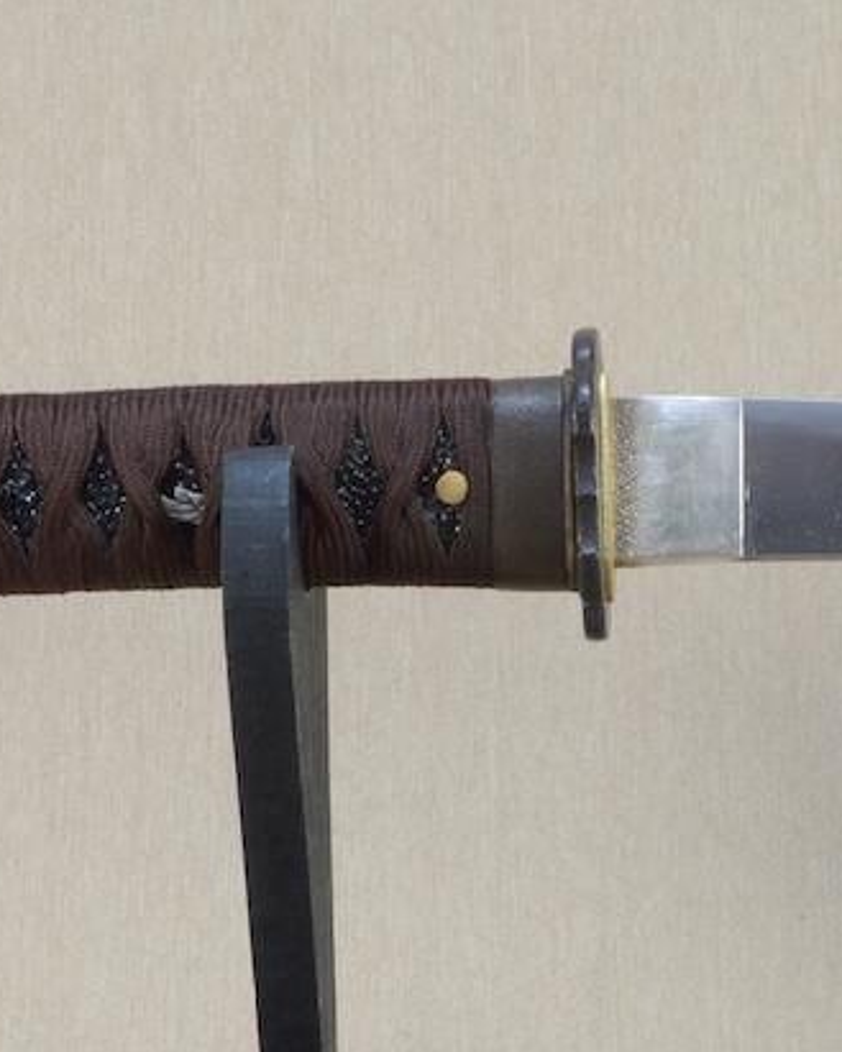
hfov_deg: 10.2
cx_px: 1057
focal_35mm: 149
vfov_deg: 13.0
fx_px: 4627
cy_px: 695
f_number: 11
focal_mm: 31
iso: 400
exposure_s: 1/1.6
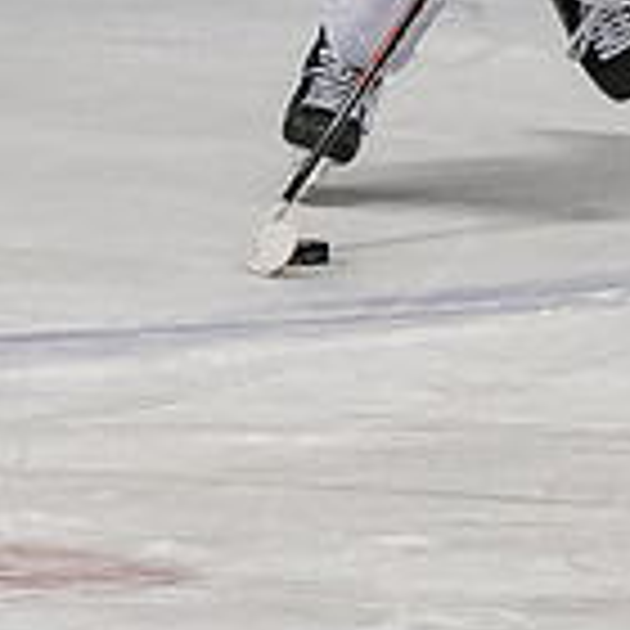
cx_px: 547
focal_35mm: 1115
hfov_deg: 1.6
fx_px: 22959
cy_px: -423
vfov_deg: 1.6
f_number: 3.2
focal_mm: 122
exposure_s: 1/800
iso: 2000
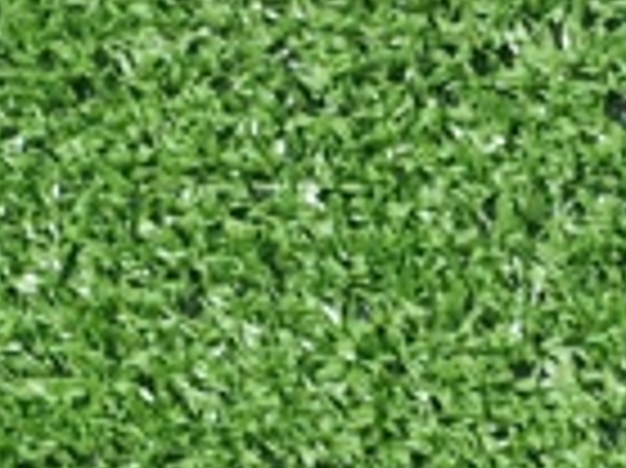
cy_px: 1044
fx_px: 1915
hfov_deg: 15.9
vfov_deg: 11.9
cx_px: 1108
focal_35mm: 106
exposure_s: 1/50
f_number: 1.8
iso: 800
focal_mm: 5.4
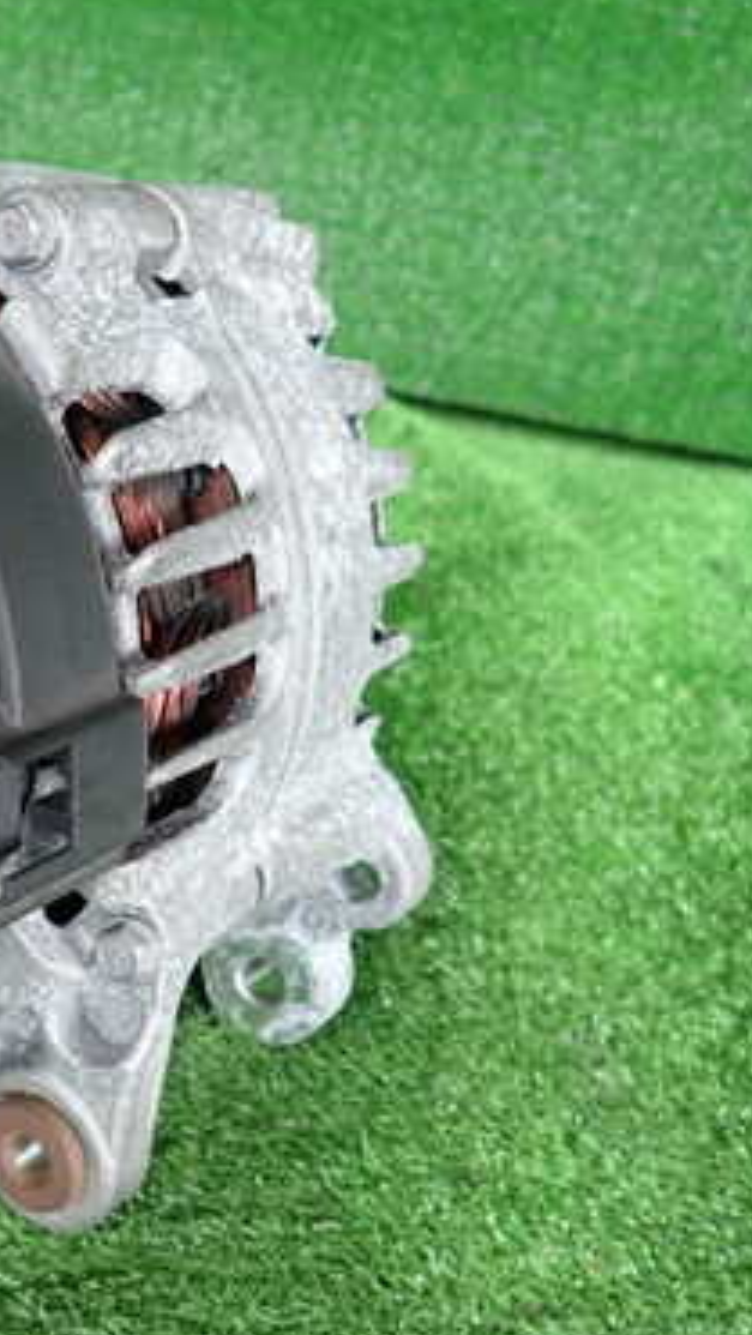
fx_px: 1558
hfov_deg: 25.4
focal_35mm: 44
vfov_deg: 46.4
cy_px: 702
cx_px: -47
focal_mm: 4.5
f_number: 2
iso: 200
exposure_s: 1/125
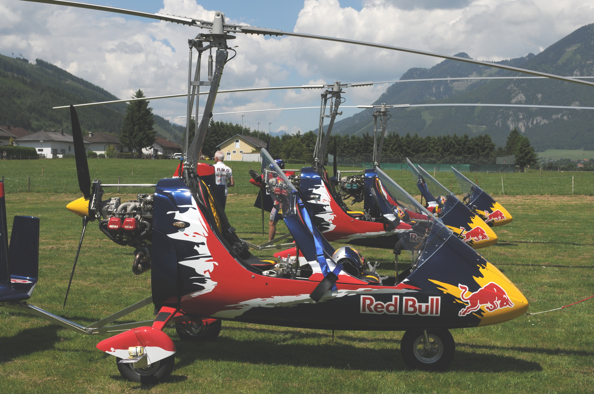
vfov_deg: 25.0
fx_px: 890
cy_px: 197
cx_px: 297
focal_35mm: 54
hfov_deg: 36.9
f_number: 13
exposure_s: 1/640
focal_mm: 36
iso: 200
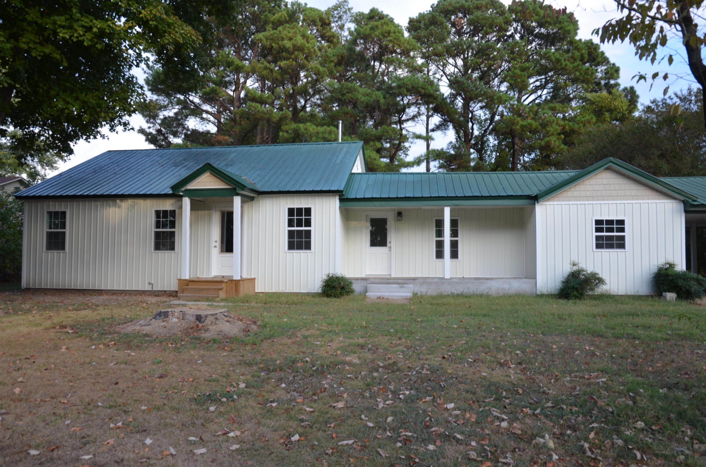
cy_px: 234
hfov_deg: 73.9
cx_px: 353
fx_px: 470
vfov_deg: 52.9
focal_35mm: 24
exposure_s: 1/30
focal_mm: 16
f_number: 8
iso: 100
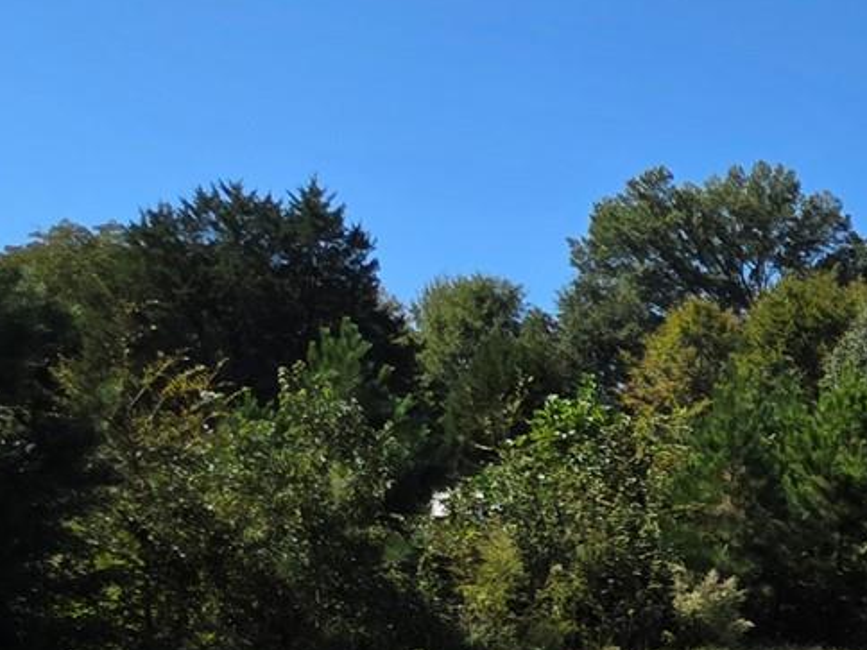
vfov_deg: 25.9
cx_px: 1333
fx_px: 1378
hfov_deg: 25.4
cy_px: 560
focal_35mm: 55
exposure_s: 1/2579
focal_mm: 2.2
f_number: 1.9
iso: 40
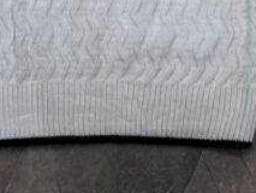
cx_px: -43
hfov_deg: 8.5
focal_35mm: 231
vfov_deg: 6.0
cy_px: -362
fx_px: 1709
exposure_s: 1/193
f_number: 1.78
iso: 50
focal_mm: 6.76
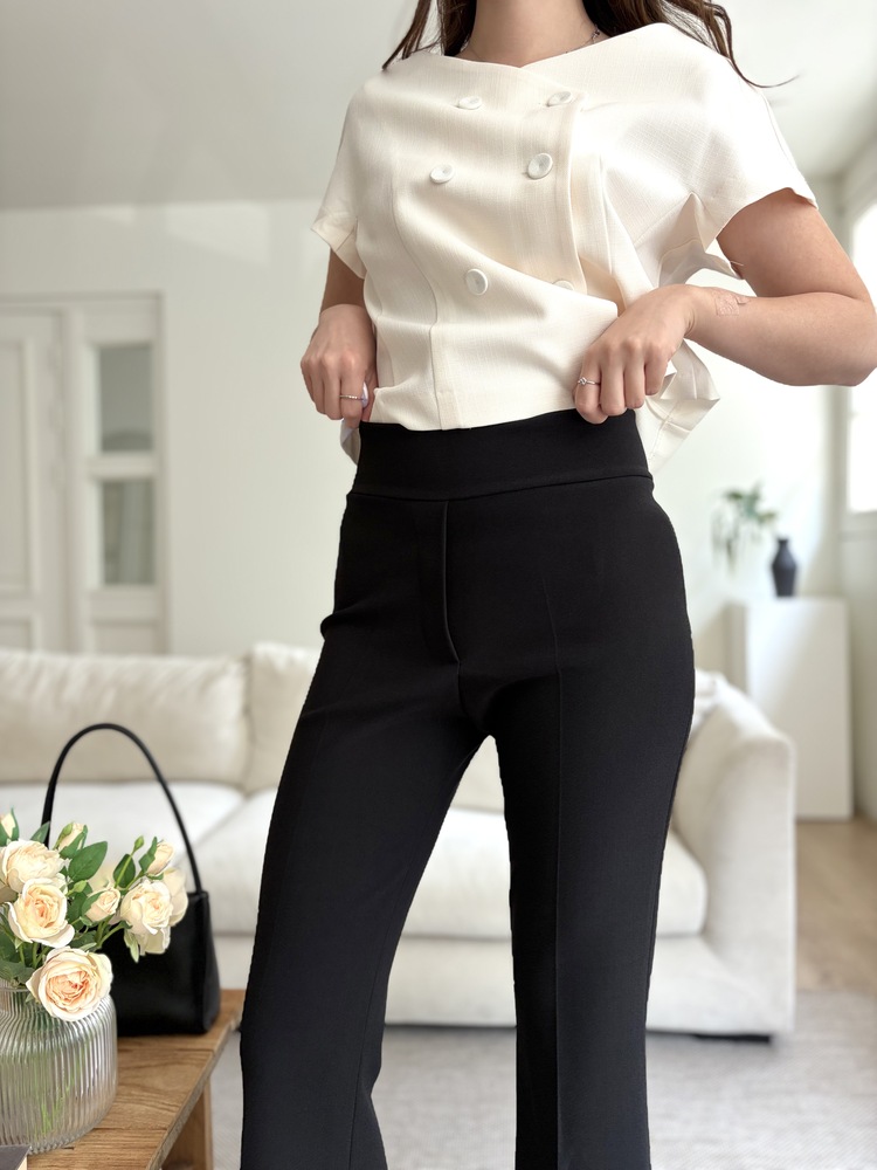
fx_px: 878
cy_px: 585
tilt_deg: -1.3
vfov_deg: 67.3
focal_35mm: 26
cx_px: 438
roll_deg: +0.4
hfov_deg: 53.1
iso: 100
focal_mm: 5.96
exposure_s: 1/122
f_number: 1.6
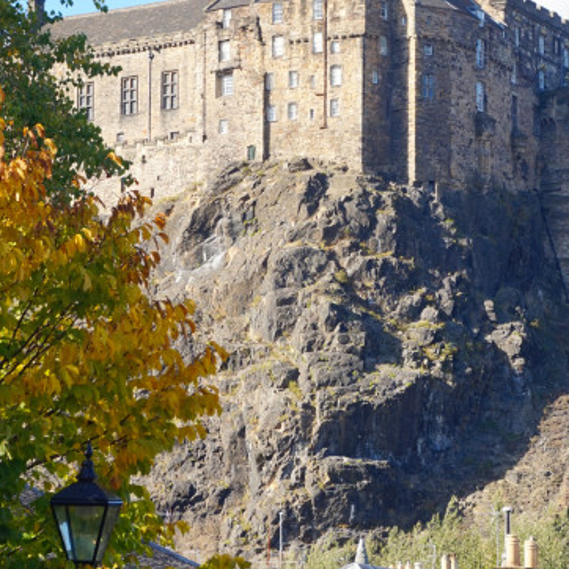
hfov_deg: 13.4
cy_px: 269
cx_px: 336
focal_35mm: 130
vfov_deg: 13.4
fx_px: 2419
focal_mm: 41
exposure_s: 1/80
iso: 100
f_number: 9
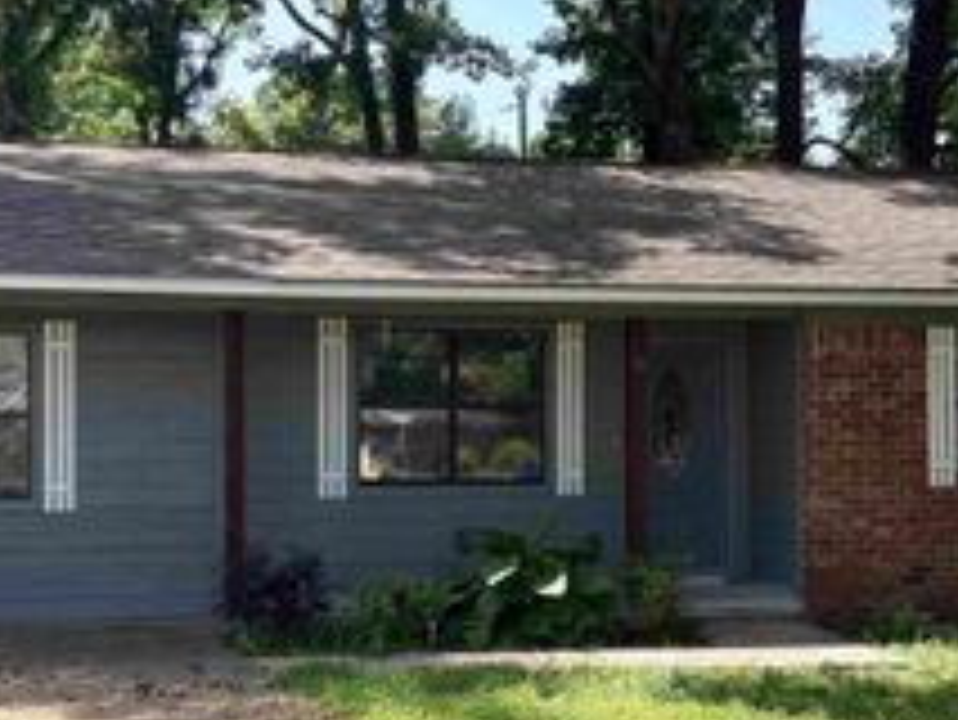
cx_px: 580
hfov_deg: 31.6
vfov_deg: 24.0
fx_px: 1689
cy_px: 403
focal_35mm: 61
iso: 64
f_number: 1.6
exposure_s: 1/1016
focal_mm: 5.96
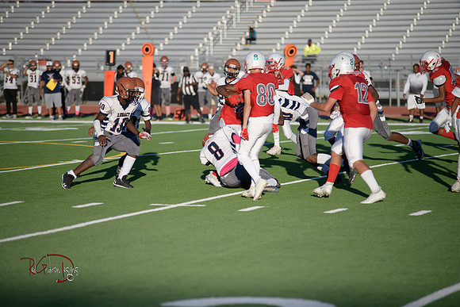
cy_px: 154
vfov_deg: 8.3
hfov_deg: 12.4
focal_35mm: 165
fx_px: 2109
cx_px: 230
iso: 220
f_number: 2.8
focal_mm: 165
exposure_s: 1/5000
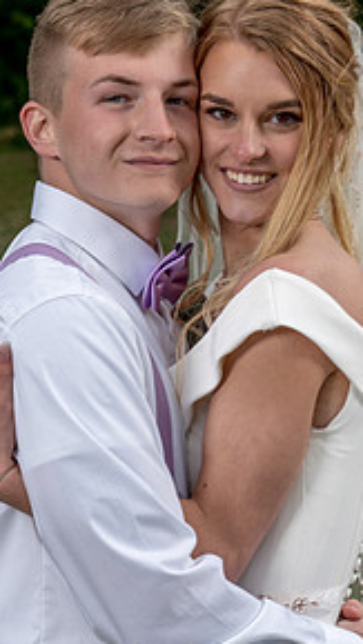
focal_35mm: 114
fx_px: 1947
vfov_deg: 18.8
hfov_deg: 10.7
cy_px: 377
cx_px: 183
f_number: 6.3
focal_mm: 70
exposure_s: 1/160
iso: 100
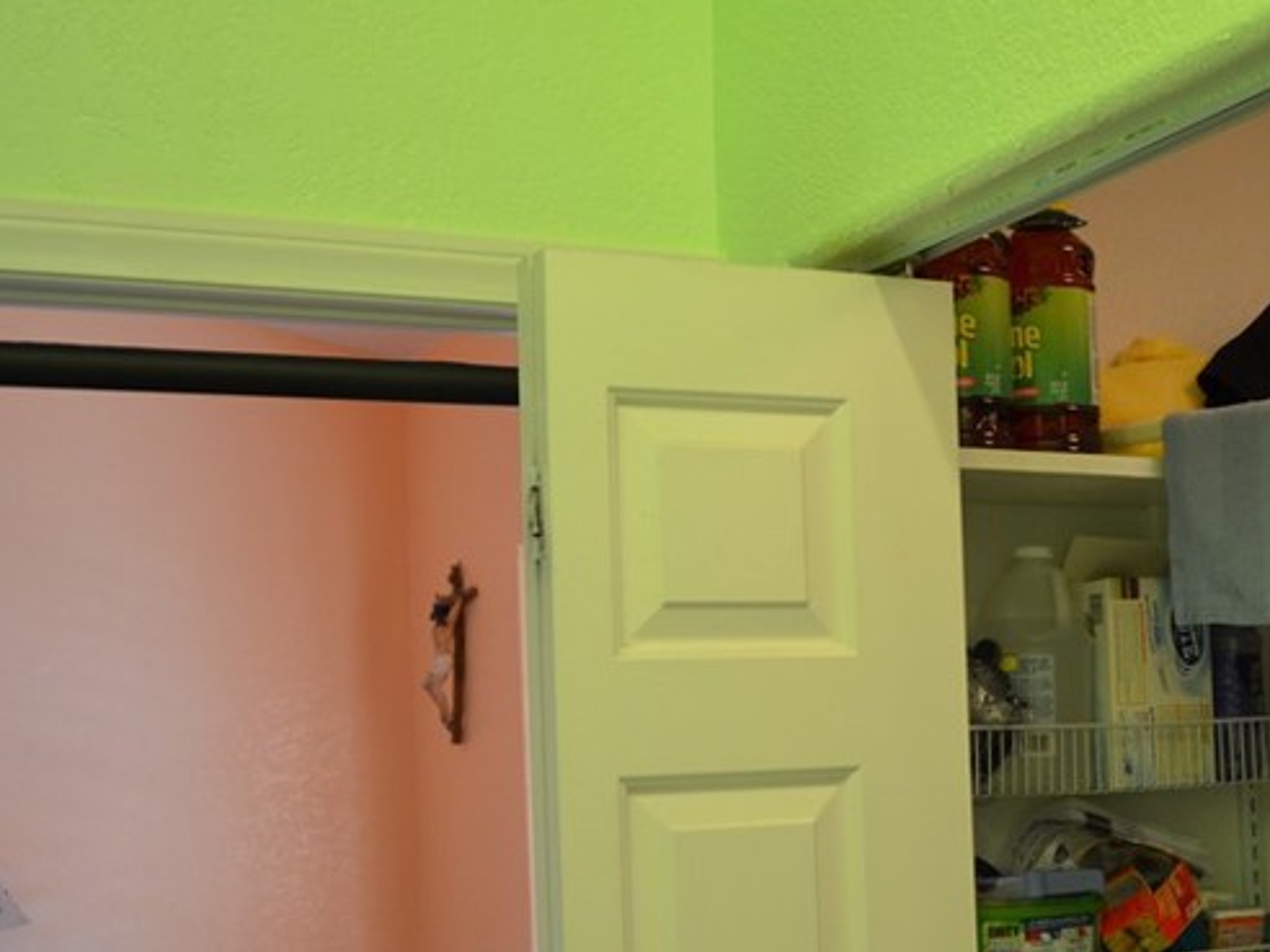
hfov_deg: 33.8
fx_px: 1981
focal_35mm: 54
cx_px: 1115
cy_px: 644
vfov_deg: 26.9
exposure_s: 1/25
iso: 400
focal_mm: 18
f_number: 3.5
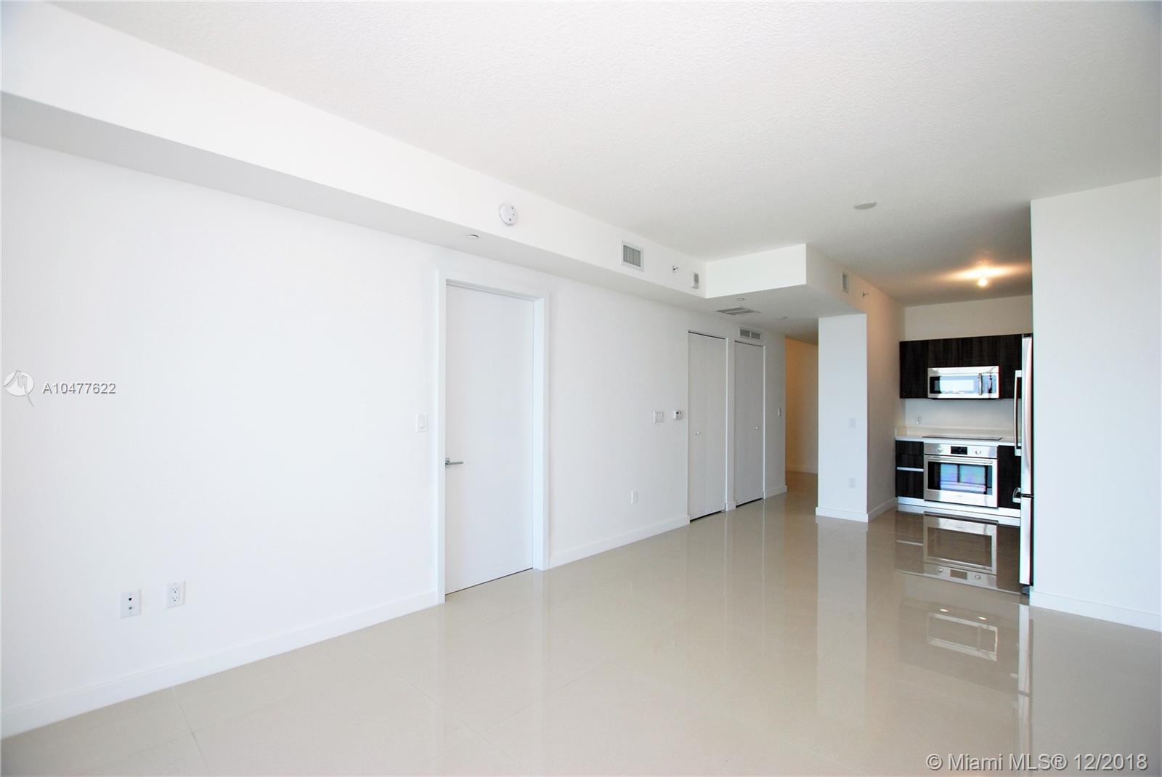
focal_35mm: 15
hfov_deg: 100.3
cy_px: 388
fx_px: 485
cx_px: 581
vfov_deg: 77.4
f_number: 4
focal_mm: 10
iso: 200
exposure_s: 1/50
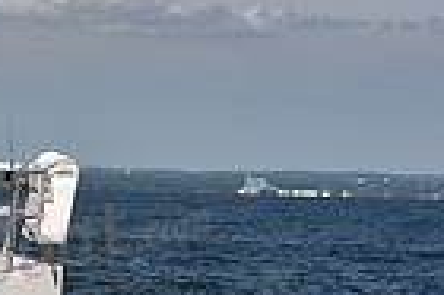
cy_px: 144
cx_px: -396
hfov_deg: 6.9
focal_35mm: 290
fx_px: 3572
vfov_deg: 4.7
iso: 200
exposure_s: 1/500
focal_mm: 70
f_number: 7.1
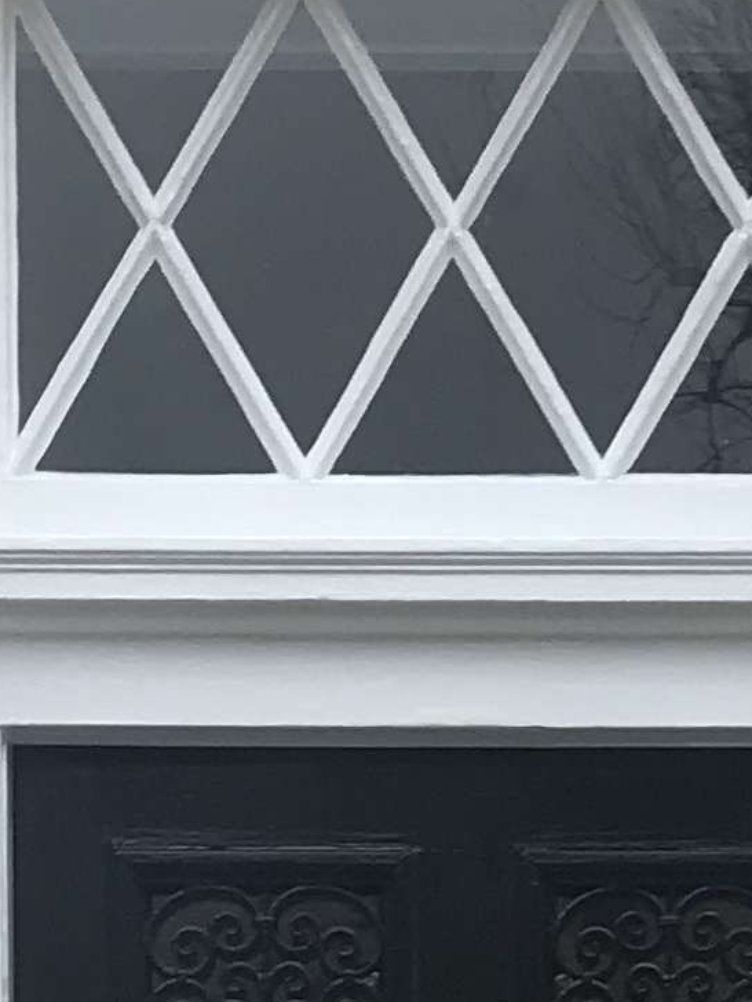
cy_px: 1879
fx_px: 4490
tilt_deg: +2.3
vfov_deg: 11.7
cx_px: 574
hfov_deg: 9.6
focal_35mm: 155
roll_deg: +0.3
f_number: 1.8
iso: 20
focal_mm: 3.99
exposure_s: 1/368
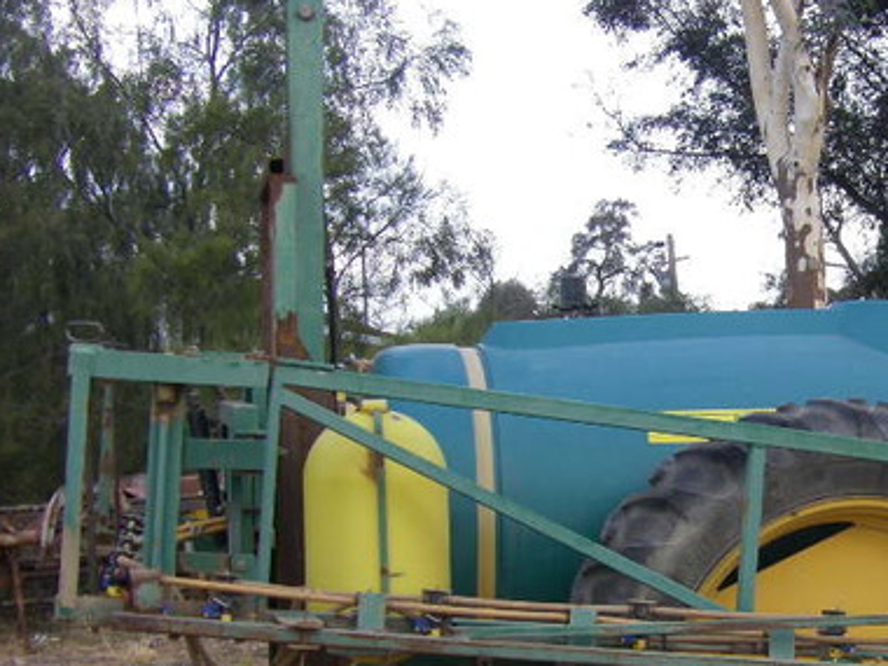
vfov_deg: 18.3
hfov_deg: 23.8
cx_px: 795
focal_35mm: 80
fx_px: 2052
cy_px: 505
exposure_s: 1/80
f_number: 3.5
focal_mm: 6.3
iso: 64
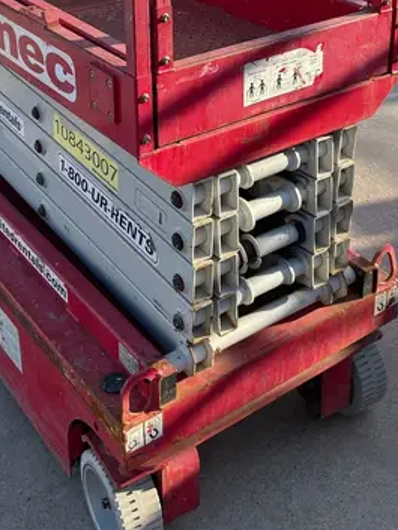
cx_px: 168
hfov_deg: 27.0
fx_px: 827
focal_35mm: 54
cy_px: 34
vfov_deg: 33.3
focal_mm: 4.2
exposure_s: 1/1114
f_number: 1.6
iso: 32
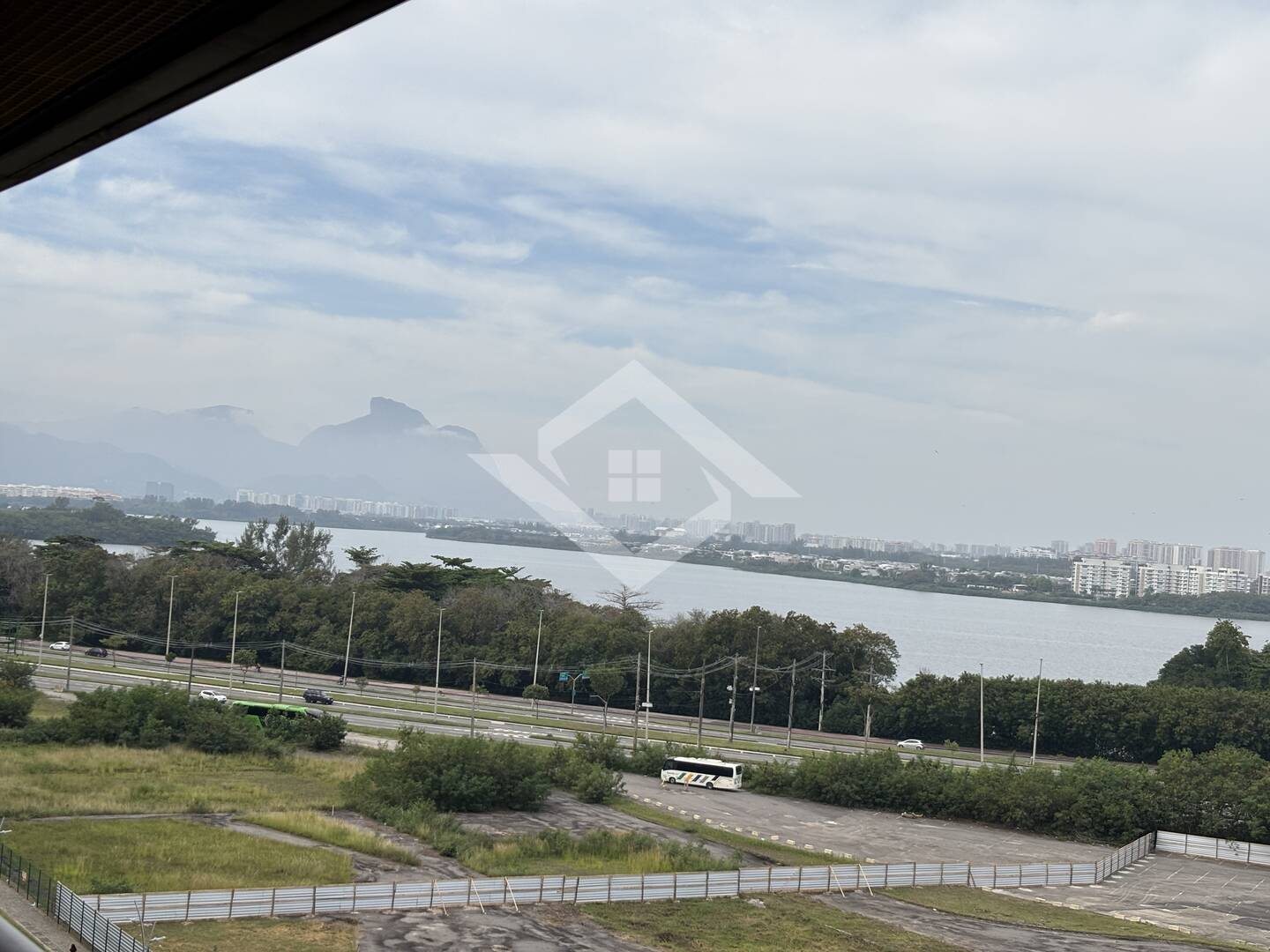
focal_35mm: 52
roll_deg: -4.0
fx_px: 1908
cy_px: 476
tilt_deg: +0.3
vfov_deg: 28.0
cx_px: 635
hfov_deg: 36.8
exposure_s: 1/3205
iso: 40
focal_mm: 5.96
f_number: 1.6
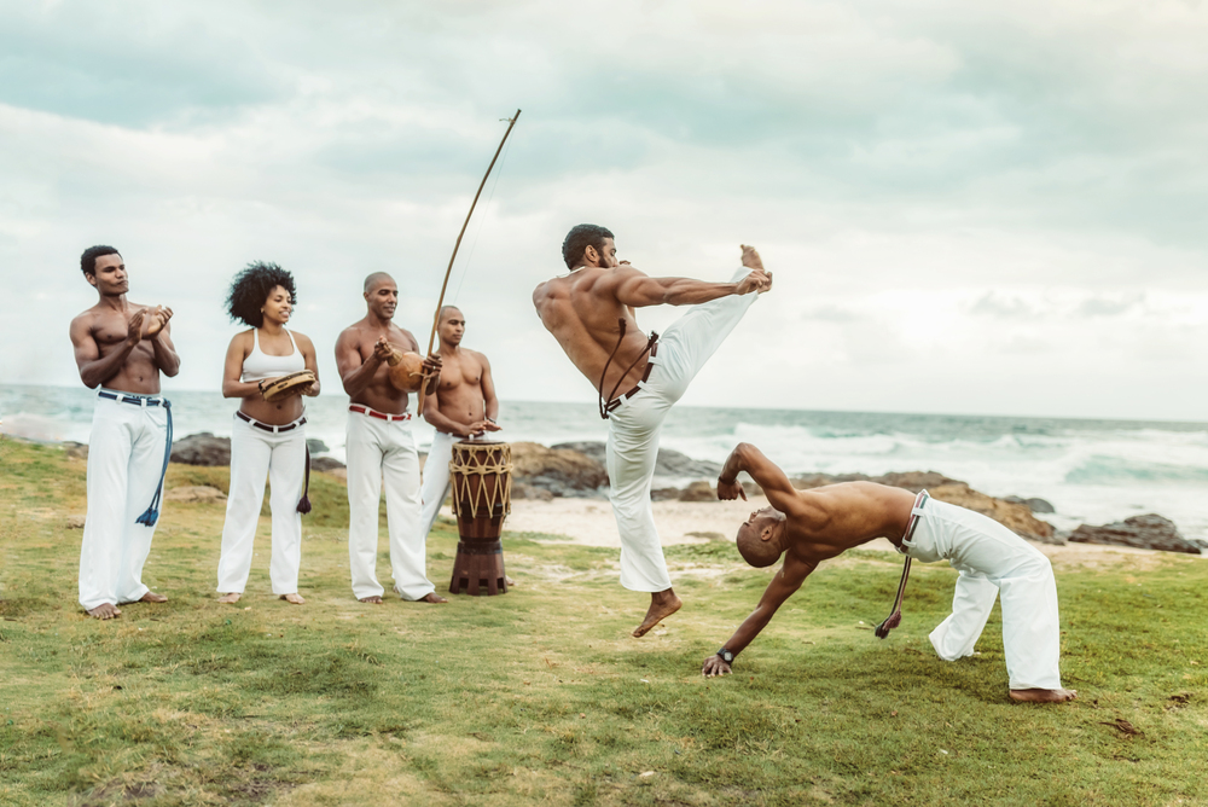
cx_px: 604
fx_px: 1175
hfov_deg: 54.4
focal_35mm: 35
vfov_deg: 37.9
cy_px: 404
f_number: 2
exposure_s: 1/500
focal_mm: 35
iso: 500
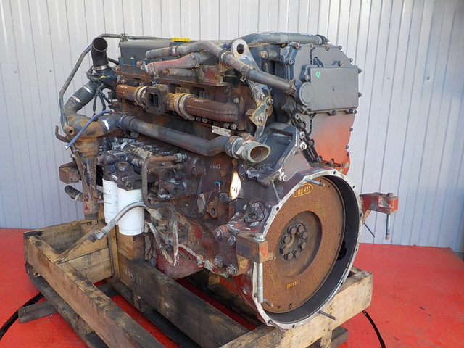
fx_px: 402
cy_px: 174
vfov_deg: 46.8
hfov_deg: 60.0
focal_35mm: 30
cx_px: 232
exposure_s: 1/30
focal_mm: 4.1
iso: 125
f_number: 3.3
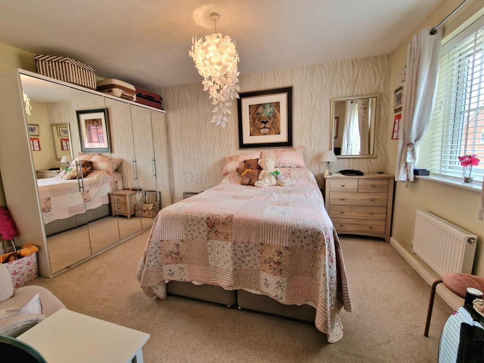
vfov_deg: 89.9
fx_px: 182
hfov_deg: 106.2
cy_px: 182
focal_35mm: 13
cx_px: 242
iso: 50
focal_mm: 2.2
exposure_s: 1/50
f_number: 2.2
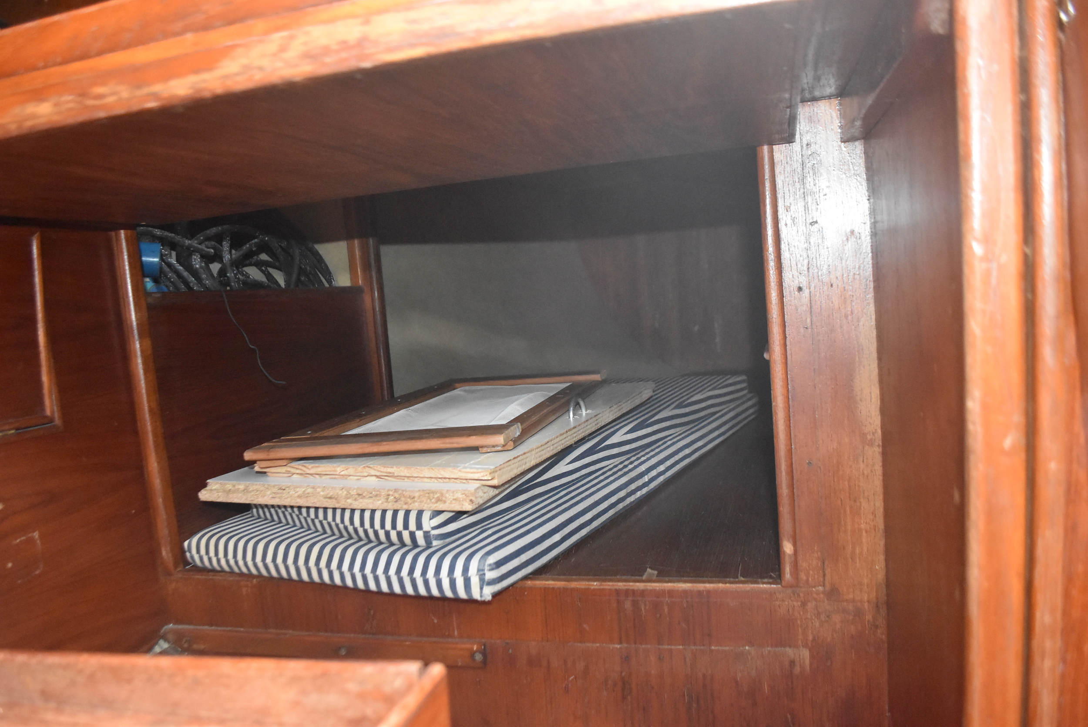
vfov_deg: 48.0
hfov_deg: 67.3
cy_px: 364
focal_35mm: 27
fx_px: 817
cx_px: 544
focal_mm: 18
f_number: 3.5
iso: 4500
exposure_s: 1/60
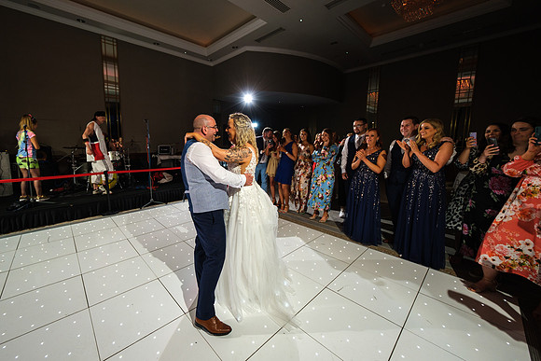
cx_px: 231
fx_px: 208
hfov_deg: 104.1
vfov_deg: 81.8
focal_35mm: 14
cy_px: 170
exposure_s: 1/200
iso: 500
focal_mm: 8
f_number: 2.8
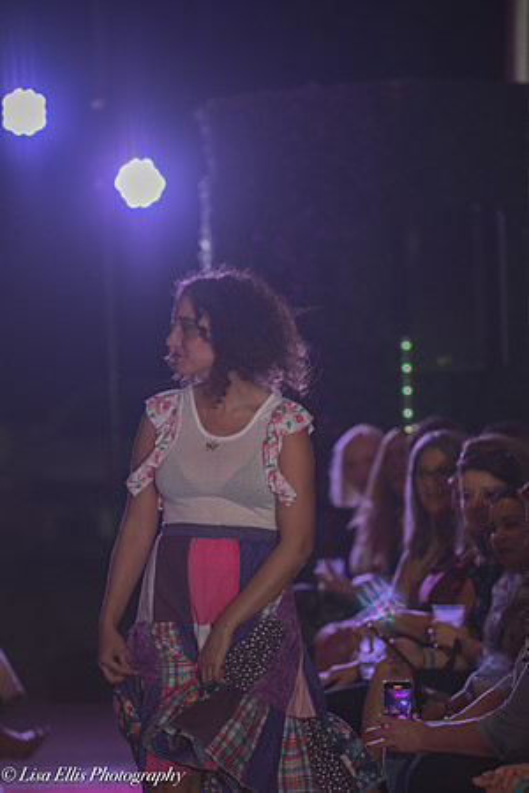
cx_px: 264
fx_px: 4761
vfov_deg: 9.5
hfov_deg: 6.4
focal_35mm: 216
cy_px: 396
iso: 800
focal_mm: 180
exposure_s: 1/250
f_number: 4.5
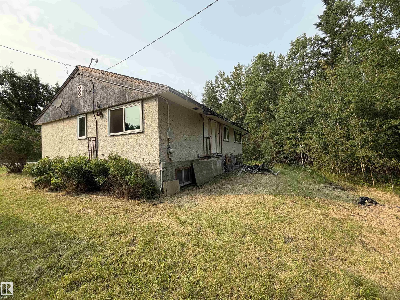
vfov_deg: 85.7
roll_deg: +1.7
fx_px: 162
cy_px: 150
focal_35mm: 14
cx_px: 200
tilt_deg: +0.3
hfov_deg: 102.1
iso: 40
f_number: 2.2
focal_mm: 2.22
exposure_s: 1/613
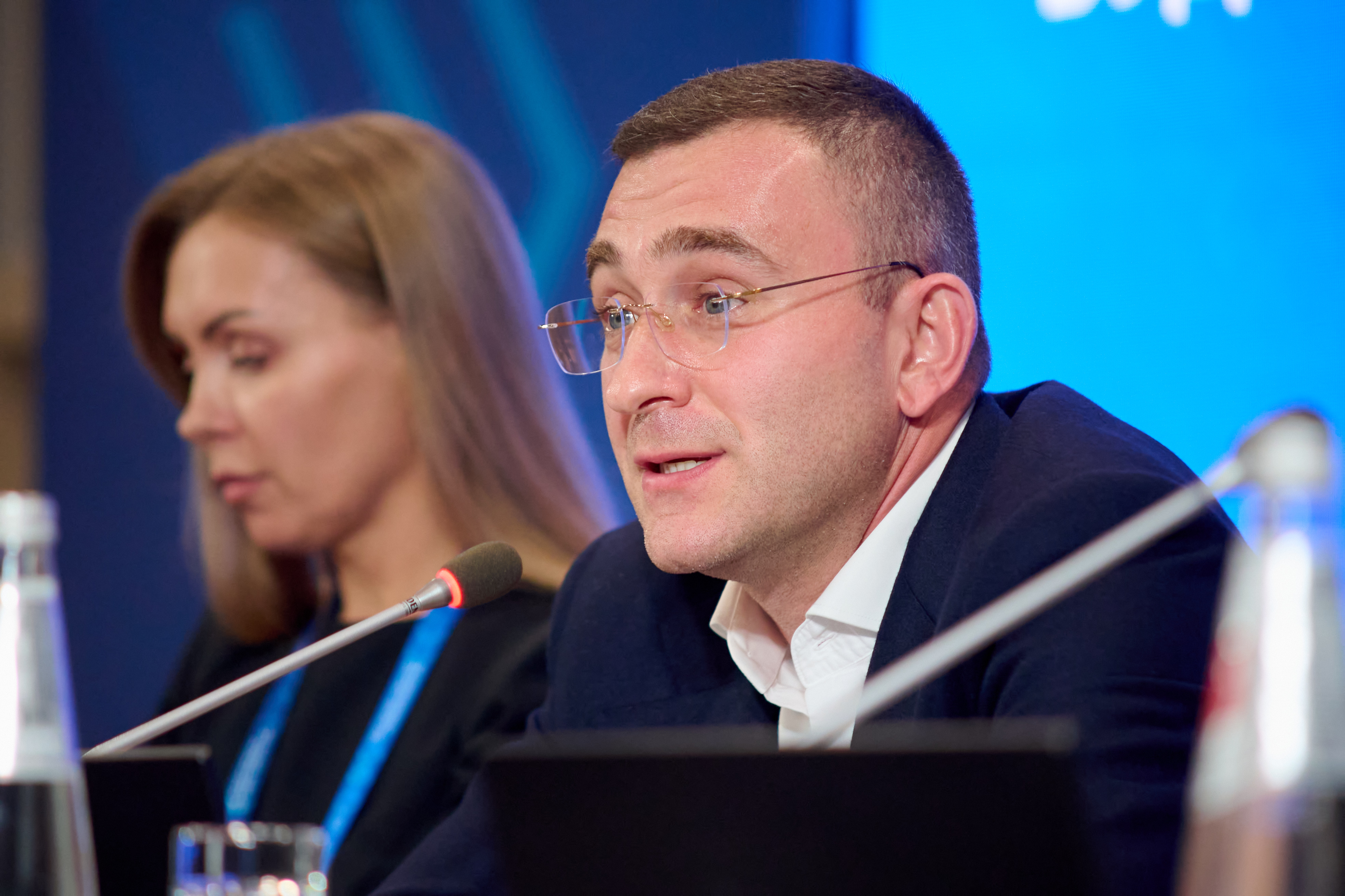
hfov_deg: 9.1
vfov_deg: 6.1
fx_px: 8406
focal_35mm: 225
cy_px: 448
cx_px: 672
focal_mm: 150
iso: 3200
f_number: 3.2
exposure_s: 1/400
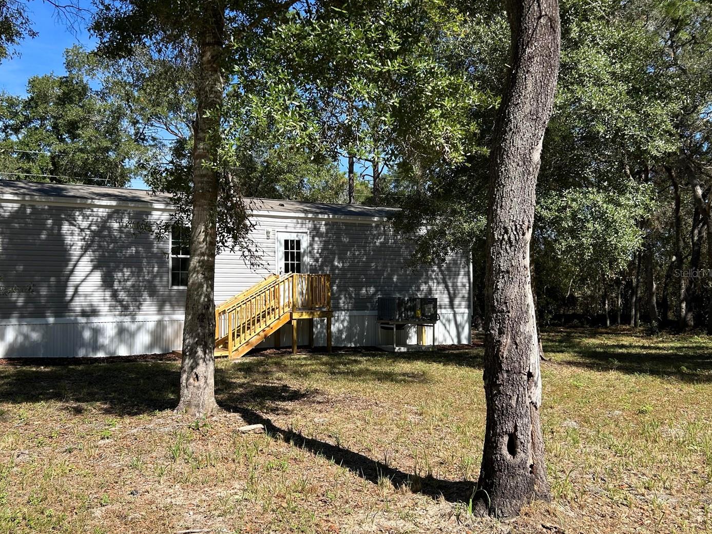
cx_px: 312
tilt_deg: +2.8
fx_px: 617
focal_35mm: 30
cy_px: 273
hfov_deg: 59.8
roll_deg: +0.6
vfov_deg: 46.8
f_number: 1.5
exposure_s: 1/2299
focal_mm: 5.7
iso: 50
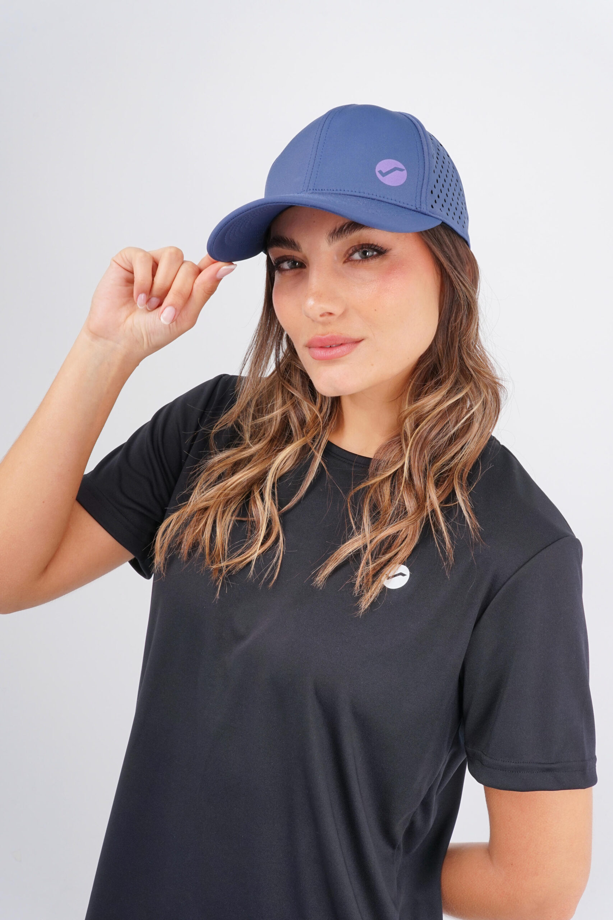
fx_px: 1124
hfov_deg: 30.5
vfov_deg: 44.5
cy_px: 460
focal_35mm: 44
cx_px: 306
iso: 160
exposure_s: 1/125
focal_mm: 44
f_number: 14
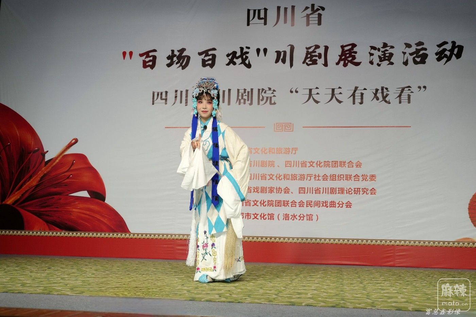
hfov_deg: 50.7
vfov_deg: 35.0
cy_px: 158
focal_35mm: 38
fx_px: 502
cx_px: 238
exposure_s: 1/160
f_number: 4
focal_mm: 38
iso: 320
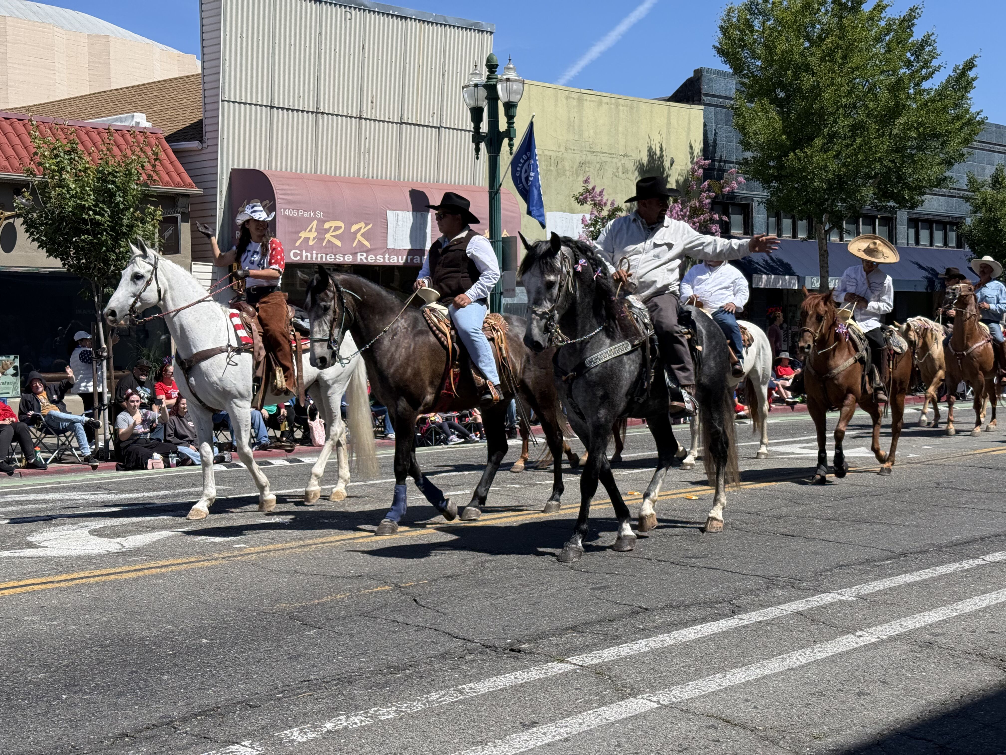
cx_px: 503
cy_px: 378
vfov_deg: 30.3
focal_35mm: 48
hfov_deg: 39.7
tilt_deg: -2.4
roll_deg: -0.2
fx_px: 1395
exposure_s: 1/4329
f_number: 1.78
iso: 64
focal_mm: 6.76
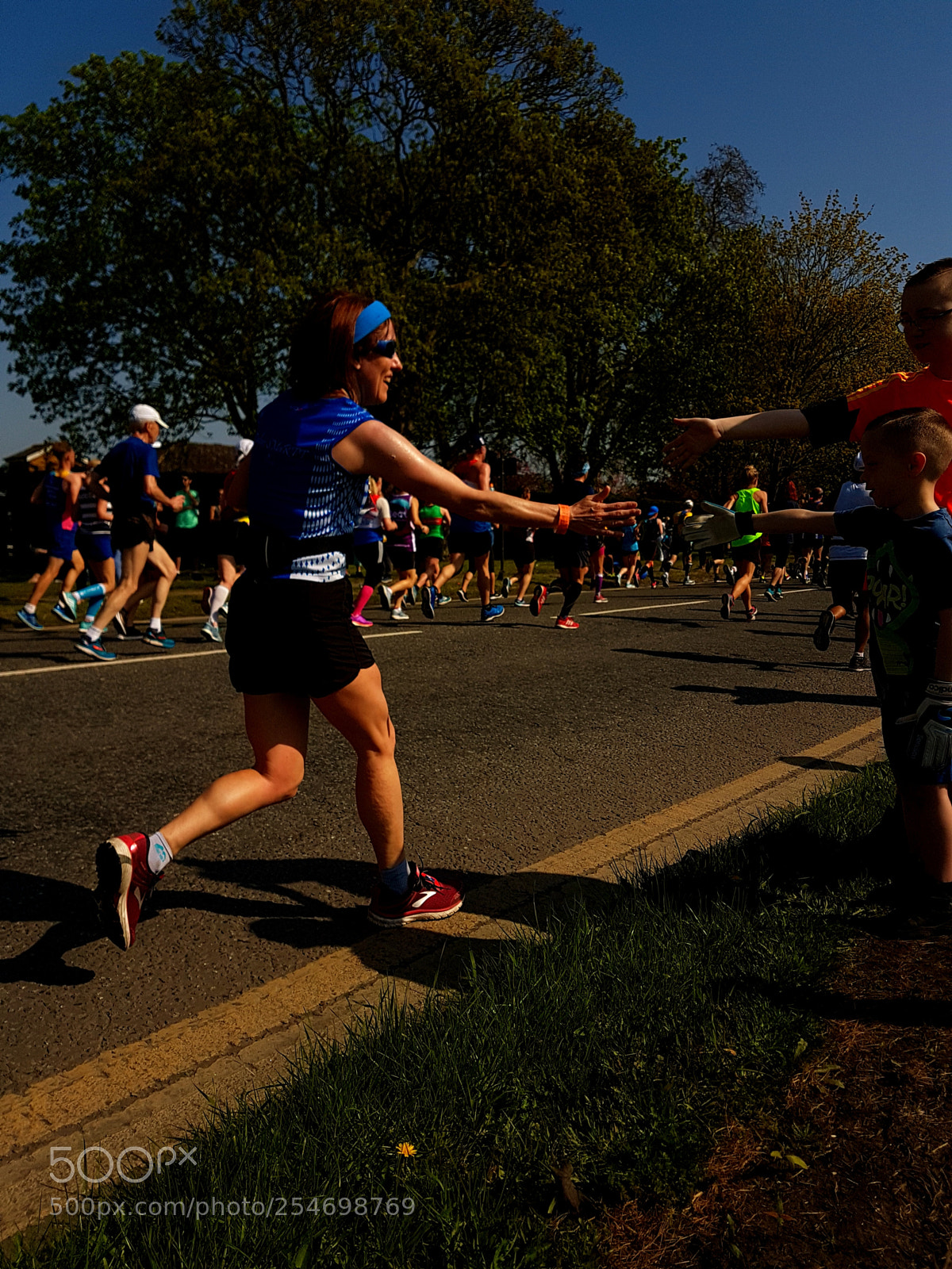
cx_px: 476
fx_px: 953
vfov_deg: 67.3
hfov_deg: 53.1
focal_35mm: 26
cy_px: 634
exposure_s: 1/6496
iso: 40
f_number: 1.7
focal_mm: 4.2
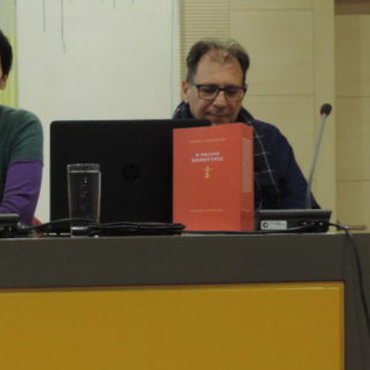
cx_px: -134
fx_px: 1209
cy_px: 237
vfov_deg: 17.4
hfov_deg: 16.3
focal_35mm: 100
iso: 400
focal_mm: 6.2
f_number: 3.3
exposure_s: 1/40
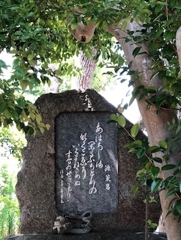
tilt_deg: +9.9
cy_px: 195
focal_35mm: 53
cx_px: 85
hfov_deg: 27.6
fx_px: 369
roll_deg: -0.7
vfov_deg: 34.9
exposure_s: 1/40
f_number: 1.8
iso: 25
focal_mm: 3.99
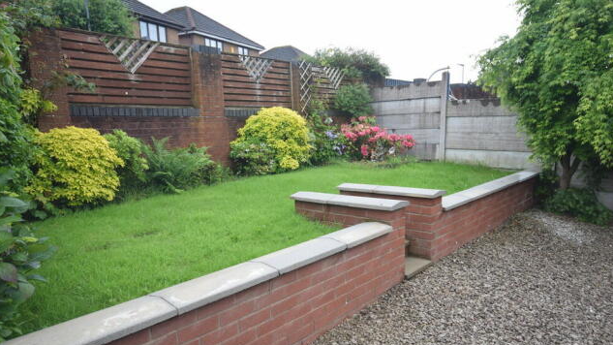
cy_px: 196
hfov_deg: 71.9
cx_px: 314
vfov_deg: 44.3
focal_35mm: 26
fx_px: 423
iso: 400
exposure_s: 1/200
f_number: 7.1
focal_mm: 16
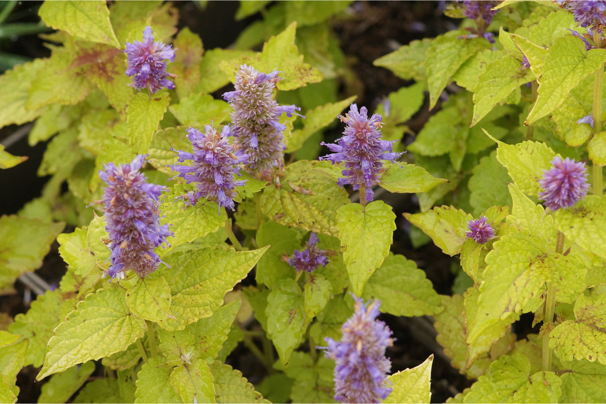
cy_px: 202
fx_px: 2525
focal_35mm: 150
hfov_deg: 13.7
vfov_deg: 9.1
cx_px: 303
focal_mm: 100
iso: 1000
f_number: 8
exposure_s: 1/160
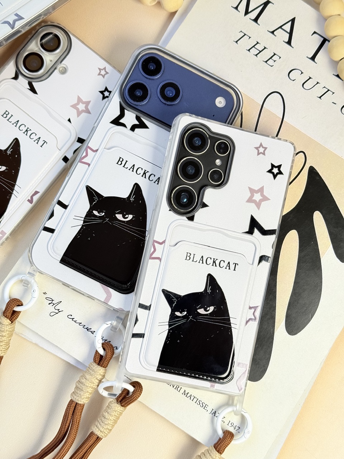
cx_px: 172
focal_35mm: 48
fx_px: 636
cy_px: 230
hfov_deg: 30.3
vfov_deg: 39.7
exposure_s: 1/1330
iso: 64
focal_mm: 6.76
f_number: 1.78
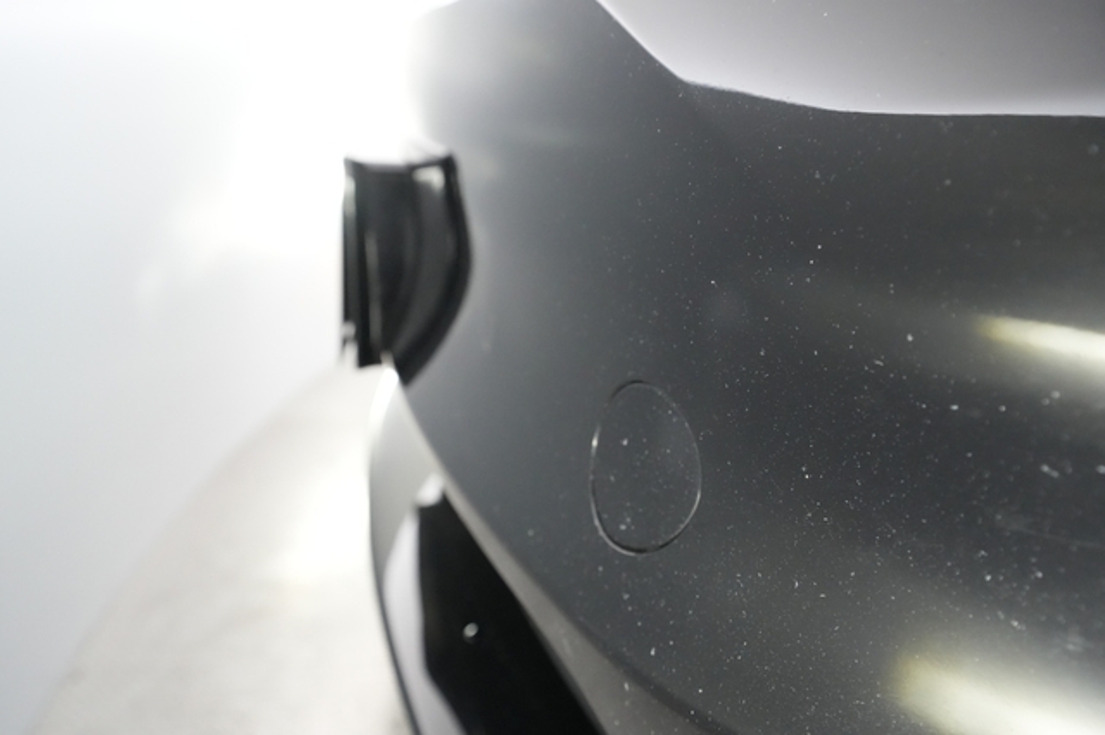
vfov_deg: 46.4
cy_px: 368
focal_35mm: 28
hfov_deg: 65.5
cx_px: 552
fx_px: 859
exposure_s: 1/100
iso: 8000
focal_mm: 28
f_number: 4.5
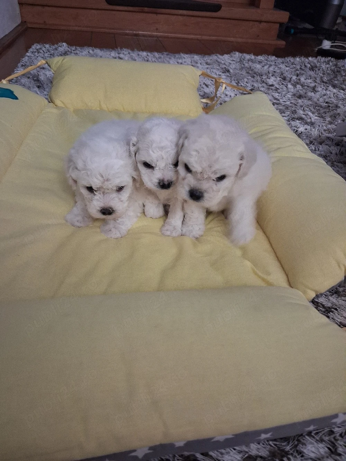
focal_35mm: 27
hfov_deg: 51.4
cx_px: 173
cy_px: 230
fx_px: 360
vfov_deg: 65.3
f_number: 1.8
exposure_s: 1/24
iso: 500
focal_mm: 4
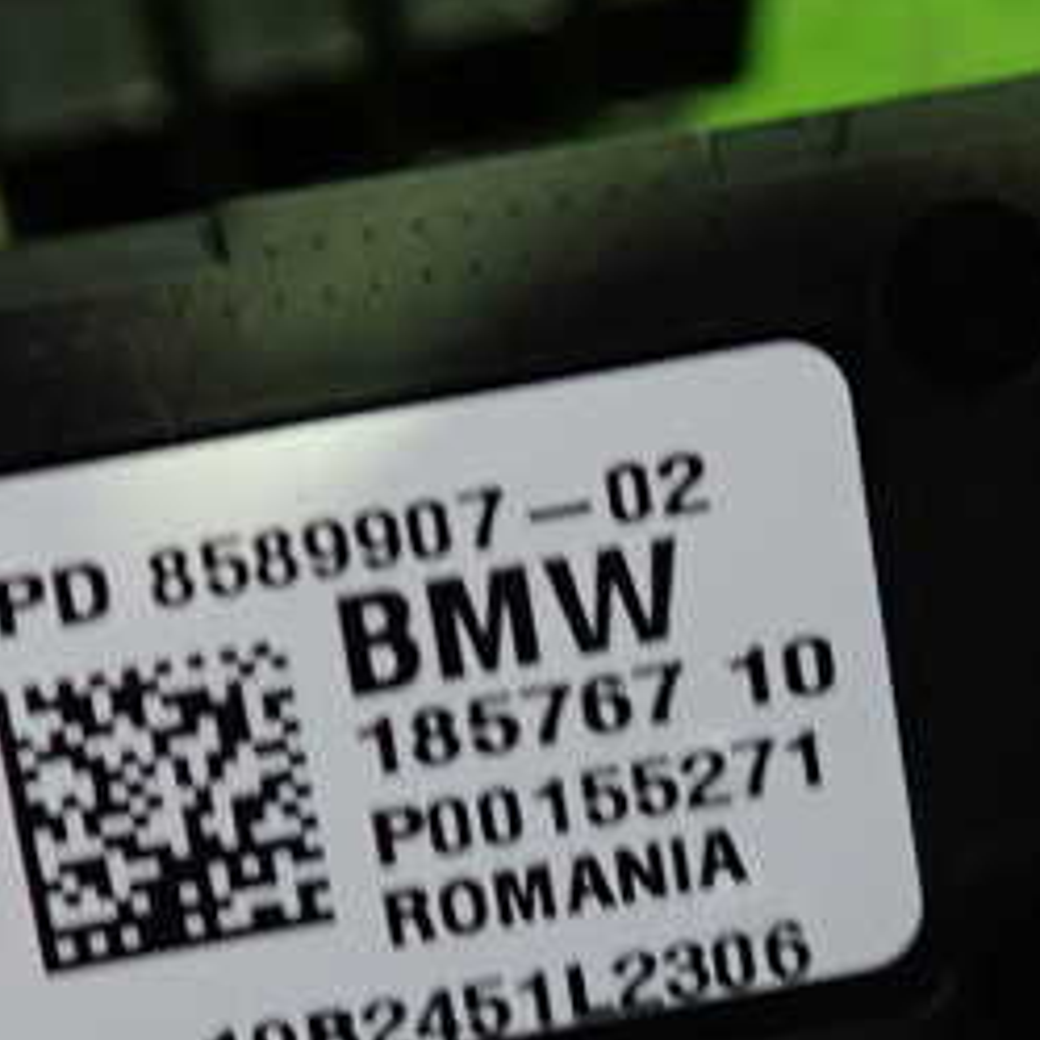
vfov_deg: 26.7
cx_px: 380
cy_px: 689
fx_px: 2175
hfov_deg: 26.8
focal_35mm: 64
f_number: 2.3
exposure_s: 1/30
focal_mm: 5.4
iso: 320
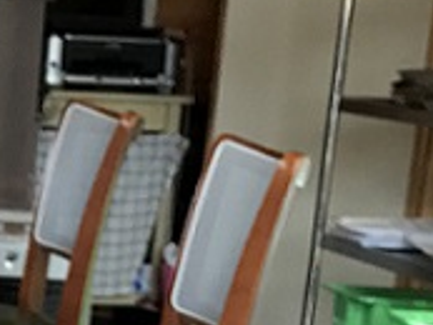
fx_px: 2053
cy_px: 878
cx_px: -188
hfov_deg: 11.6
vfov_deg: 8.1
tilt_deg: -23.6
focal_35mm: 164
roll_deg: -3.3
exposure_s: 1/60
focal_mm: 3.99
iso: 32
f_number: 1.8
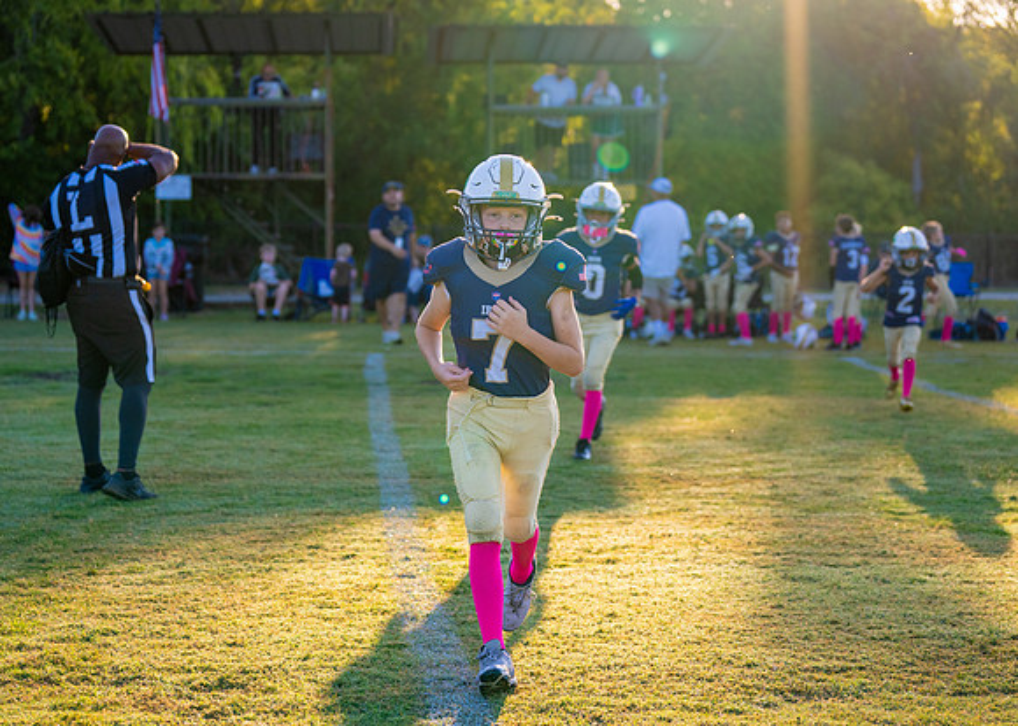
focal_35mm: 81
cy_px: 328
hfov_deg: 24.6
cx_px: 523
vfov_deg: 17.7
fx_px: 2334
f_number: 2.8
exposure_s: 1/2500
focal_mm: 70
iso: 640
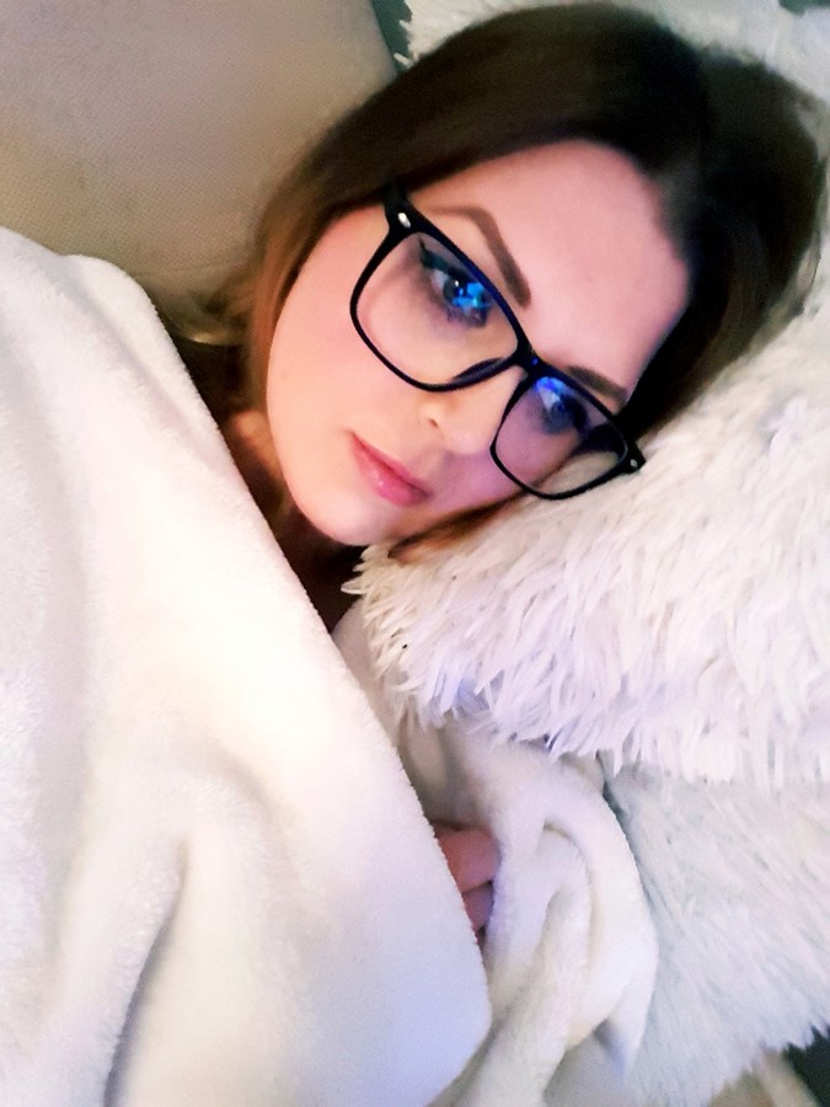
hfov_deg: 63.4
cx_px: 415
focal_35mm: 21
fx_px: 671
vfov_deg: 79.0
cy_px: 554
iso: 640
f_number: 1.7
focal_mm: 2.1
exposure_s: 1/25
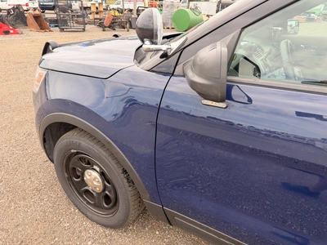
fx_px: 227
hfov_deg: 71.6
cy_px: 122
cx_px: 164
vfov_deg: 56.8
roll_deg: -3.4
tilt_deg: -26.4
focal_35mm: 24
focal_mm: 6.76
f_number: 1.78
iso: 100
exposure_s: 1/671
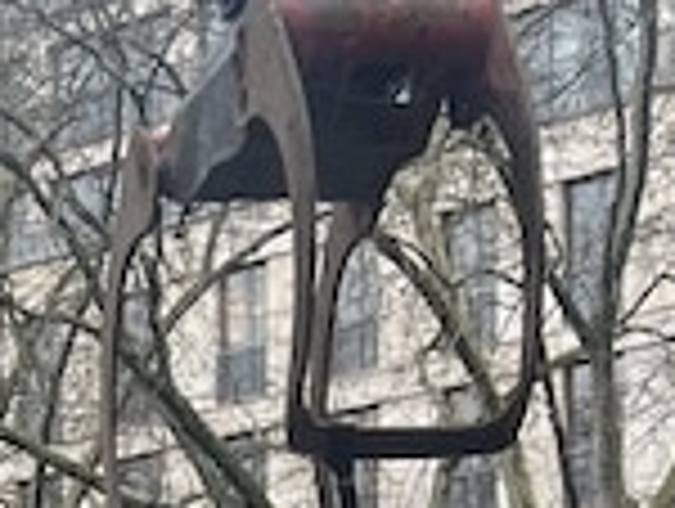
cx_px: -490
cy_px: 1209
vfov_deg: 7.8
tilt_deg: +0.6
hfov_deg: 10.6
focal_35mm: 177
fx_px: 3457
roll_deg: +0.0
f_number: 1.5
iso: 40
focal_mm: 5.7
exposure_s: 1/166
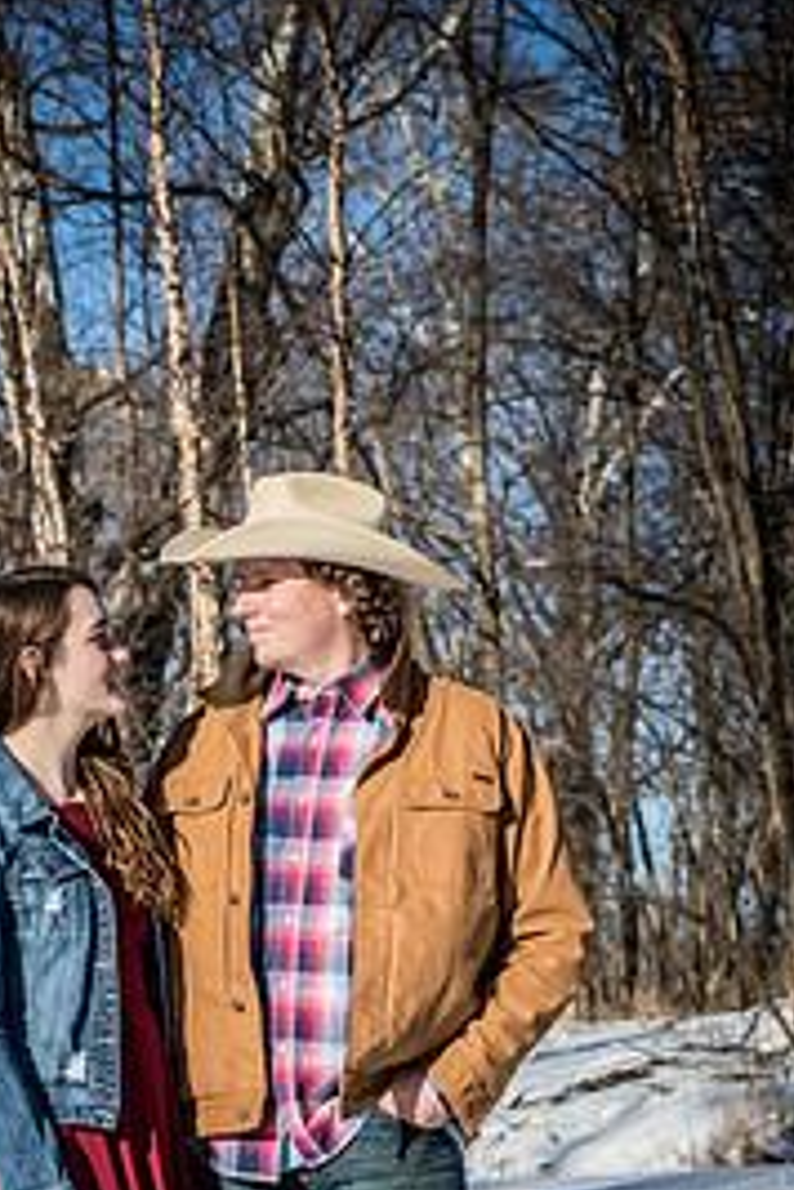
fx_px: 4797
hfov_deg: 9.4
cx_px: 205
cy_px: 945
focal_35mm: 145
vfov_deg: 14.1
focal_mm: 86
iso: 400
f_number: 10
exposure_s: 1/1000
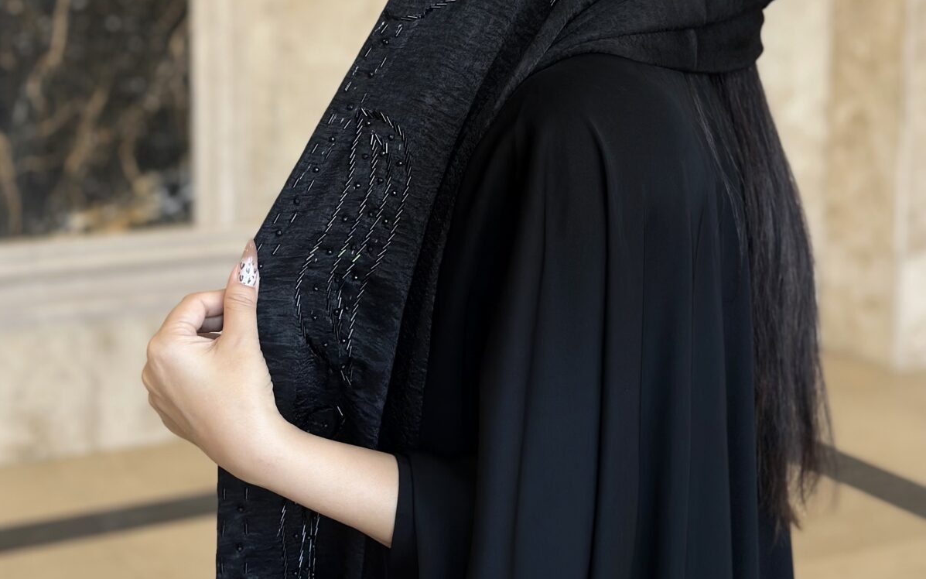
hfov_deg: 30.2
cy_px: 135
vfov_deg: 19.0
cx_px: 463
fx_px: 1716
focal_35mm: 68
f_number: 1.78
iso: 125
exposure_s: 1/100
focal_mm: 6.86
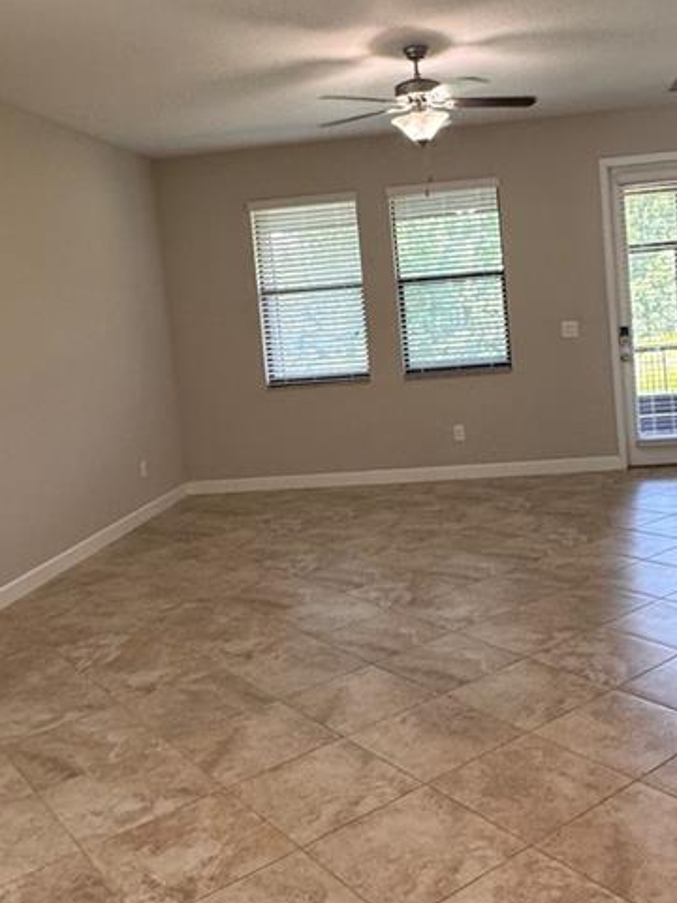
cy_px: 374
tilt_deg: -4.4
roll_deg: +1.9
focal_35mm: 35
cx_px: 410
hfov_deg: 40.5
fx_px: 913
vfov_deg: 52.4
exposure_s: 1/120
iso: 250
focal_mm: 2.22
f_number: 2.2
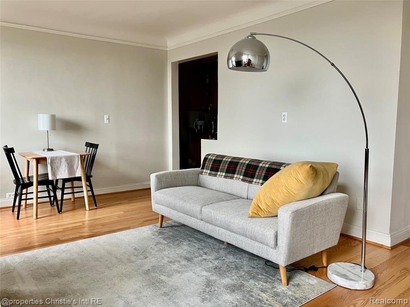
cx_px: 205
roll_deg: +0.2
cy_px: 154
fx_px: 332
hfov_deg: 63.4
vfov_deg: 49.7
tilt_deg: -5.1
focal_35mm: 28
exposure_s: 1/63
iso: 80
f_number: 1.8
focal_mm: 3.99
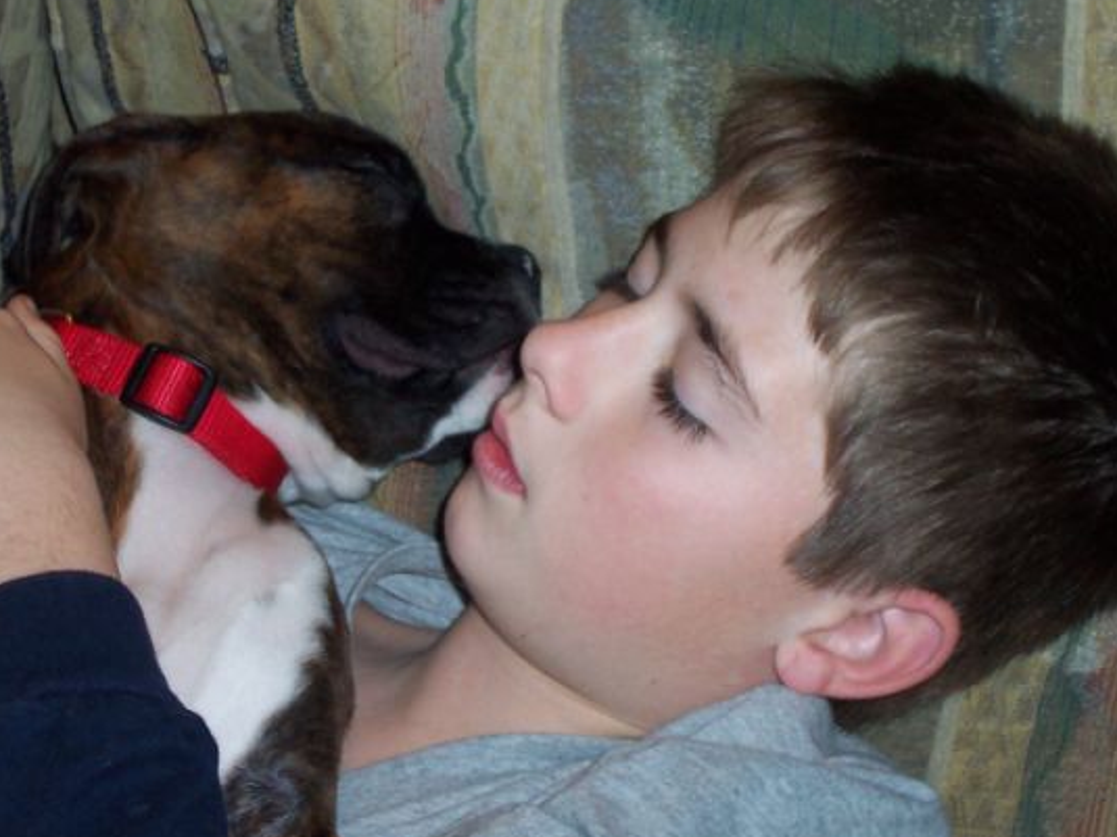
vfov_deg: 17.4
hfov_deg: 23.0
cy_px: 401
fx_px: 2742
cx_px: 461
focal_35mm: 85
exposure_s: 1/90
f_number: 4
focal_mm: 10.8
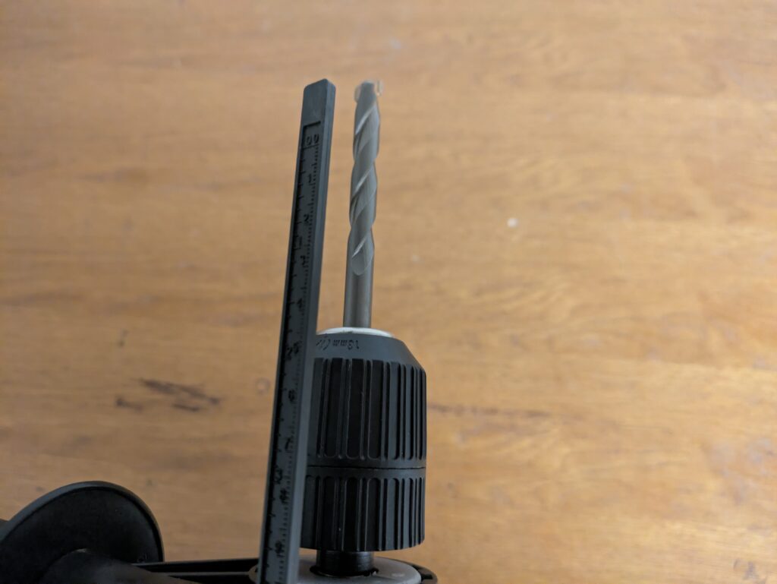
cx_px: 388
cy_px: 292
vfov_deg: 54.9
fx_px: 561
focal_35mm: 25
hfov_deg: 69.4
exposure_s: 1/25
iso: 1145
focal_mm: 5.43
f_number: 1.89
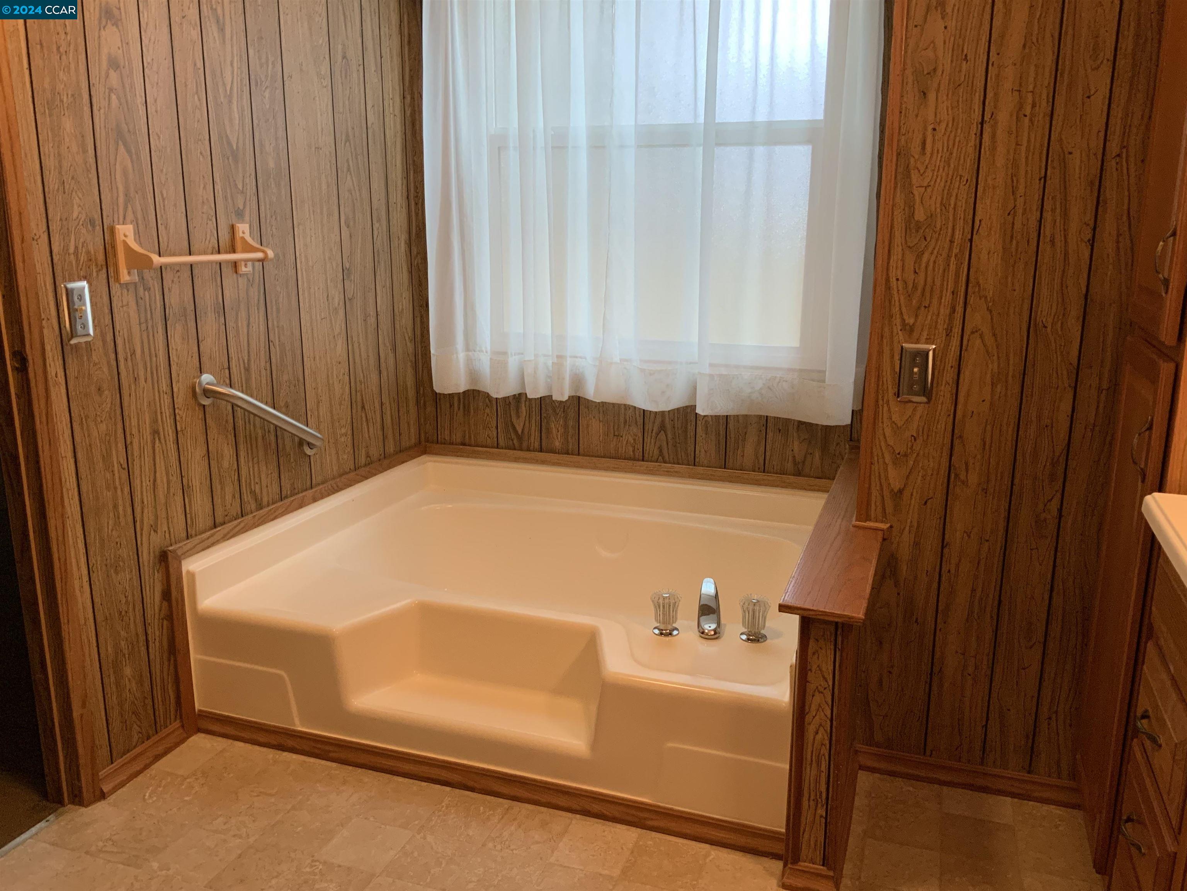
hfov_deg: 61.7
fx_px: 994
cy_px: 446
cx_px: 594
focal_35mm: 29
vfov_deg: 48.2
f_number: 1.8
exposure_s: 1/60
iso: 125
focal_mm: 3
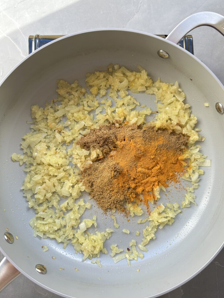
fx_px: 216
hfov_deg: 54.9
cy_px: 150
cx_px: 116
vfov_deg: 69.4
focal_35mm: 25
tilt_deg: -87.5
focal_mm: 6.86
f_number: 1.78
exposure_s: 1/147
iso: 100
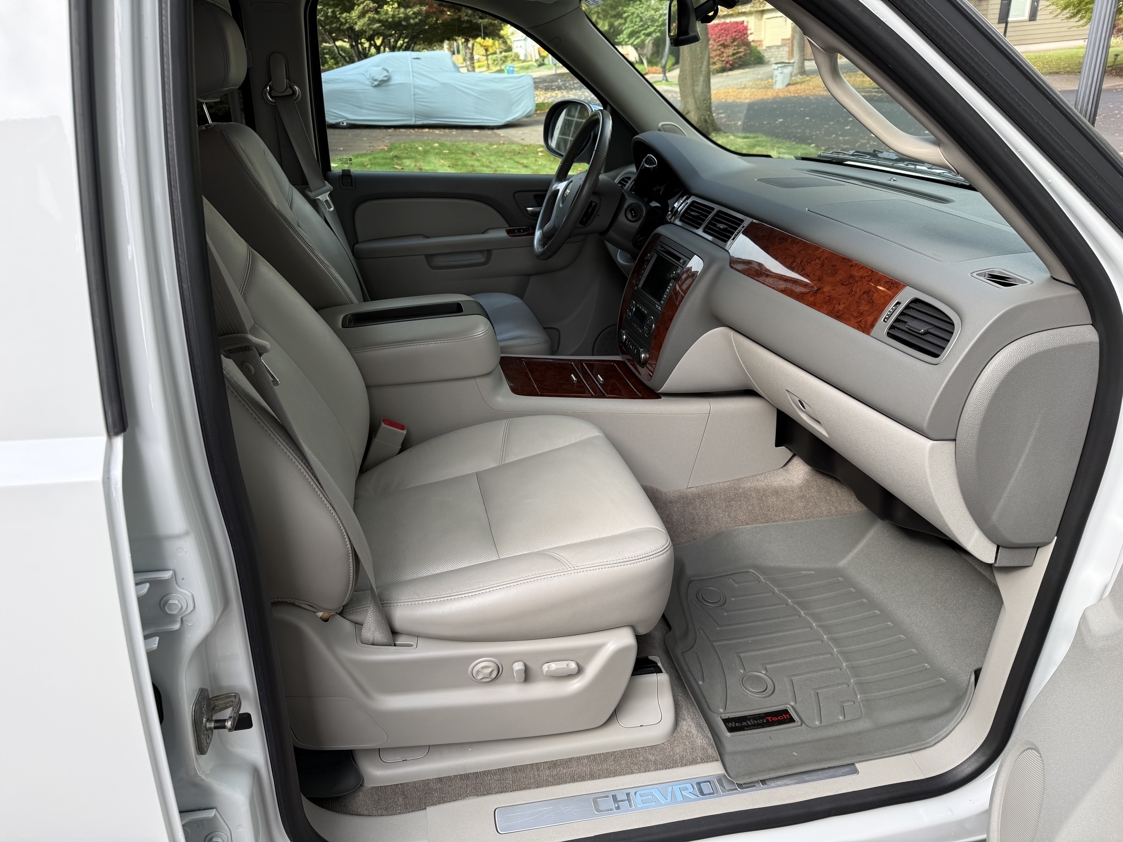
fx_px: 779
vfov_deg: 56.8
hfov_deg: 71.6
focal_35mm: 24
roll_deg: +4.1
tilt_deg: -25.2
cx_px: 562
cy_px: 421
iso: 80
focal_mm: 6.76
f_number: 1.78
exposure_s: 1/467
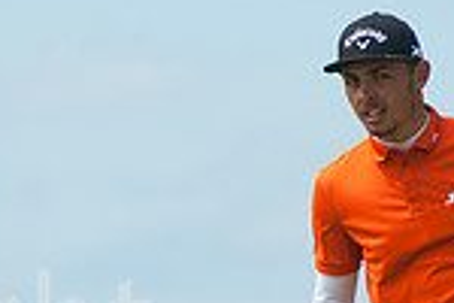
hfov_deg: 1.8
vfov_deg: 1.2
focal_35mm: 1161
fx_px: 14640
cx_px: -30
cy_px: 521
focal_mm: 300
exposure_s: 1/6400
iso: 400
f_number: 7.1
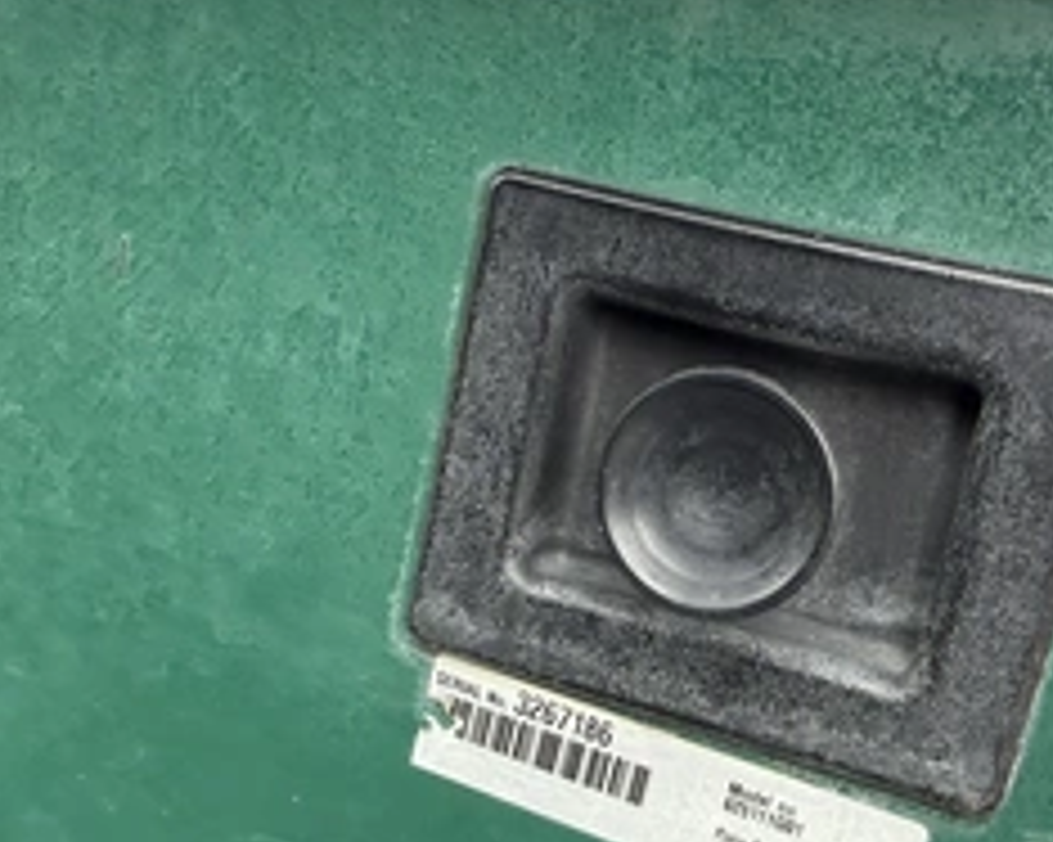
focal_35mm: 40
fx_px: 1246
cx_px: 778
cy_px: 554
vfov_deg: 37.0
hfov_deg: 44.4
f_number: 2.2
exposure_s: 1/121
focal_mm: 2.22
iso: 200
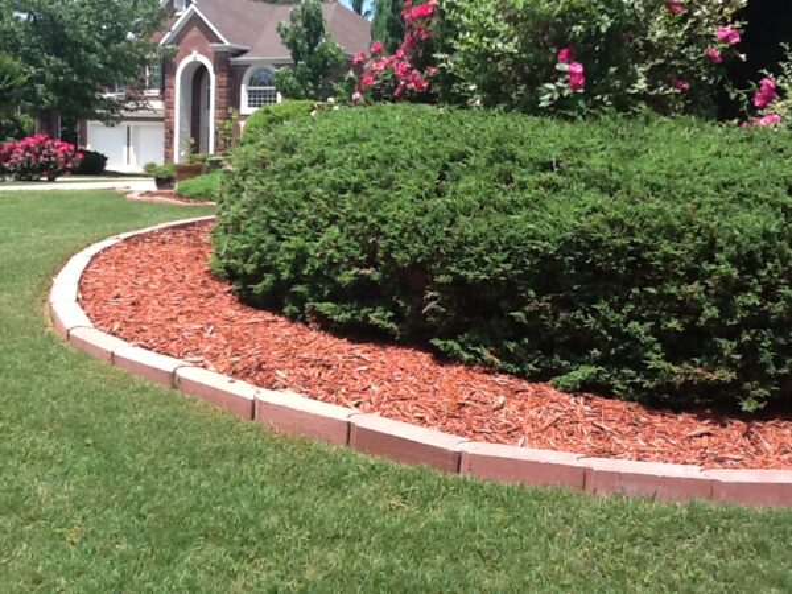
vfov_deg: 32.9
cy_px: 297
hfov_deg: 42.9
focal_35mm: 44
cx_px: 396
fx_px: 1007
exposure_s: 1/764
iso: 40
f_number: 2.4
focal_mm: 2.03
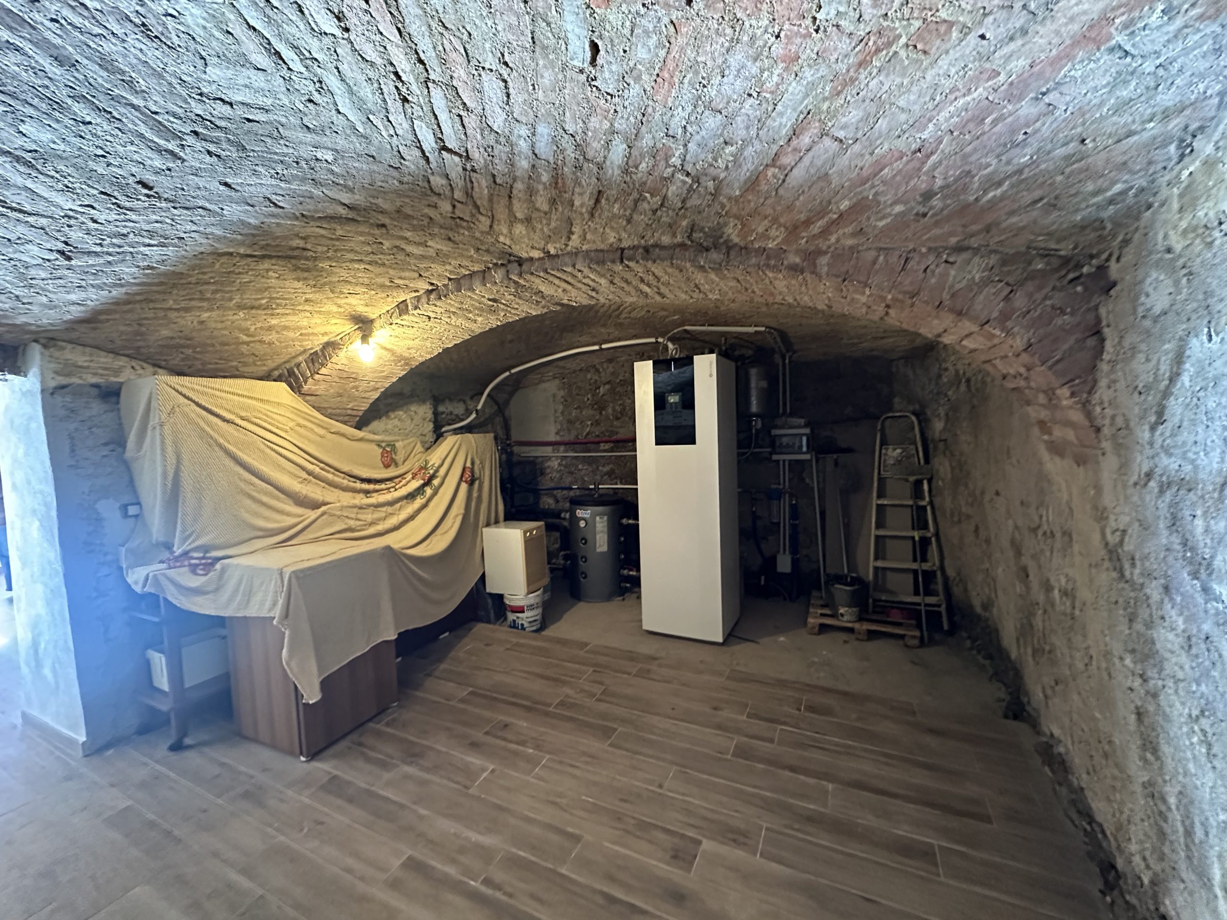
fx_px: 496
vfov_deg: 85.7
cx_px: 614
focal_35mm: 14
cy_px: 460
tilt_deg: -3.3
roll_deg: +2.7
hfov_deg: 102.1
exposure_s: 1/50
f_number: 2.2
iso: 1000
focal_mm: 2.22
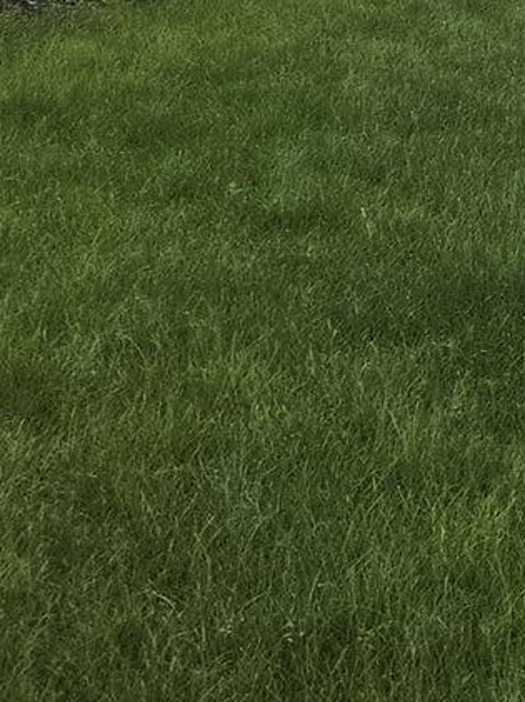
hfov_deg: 9.9
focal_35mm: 126
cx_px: 1358
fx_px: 2552
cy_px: -162
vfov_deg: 15.1
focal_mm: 5.4
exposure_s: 1/3483
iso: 80
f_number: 1.8
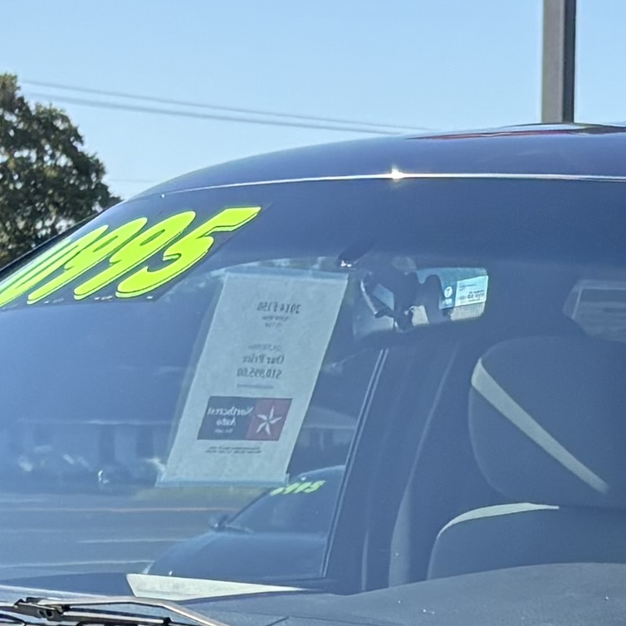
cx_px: 661
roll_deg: -1.0
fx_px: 3560
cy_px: 1054
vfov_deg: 9.6
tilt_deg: -9.9
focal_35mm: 174
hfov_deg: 10.0
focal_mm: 5.96
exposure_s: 1/1550
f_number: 1.6
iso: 50
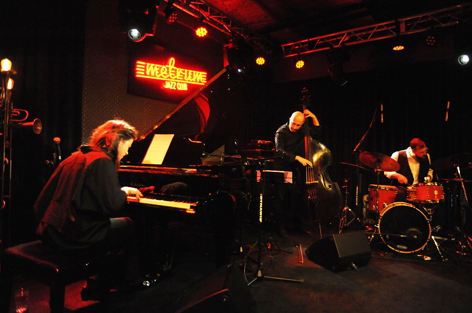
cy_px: 156
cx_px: 236
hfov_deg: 84.1
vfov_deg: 61.7
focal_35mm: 20
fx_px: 262
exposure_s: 1/100
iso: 6400
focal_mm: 20
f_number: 2.8
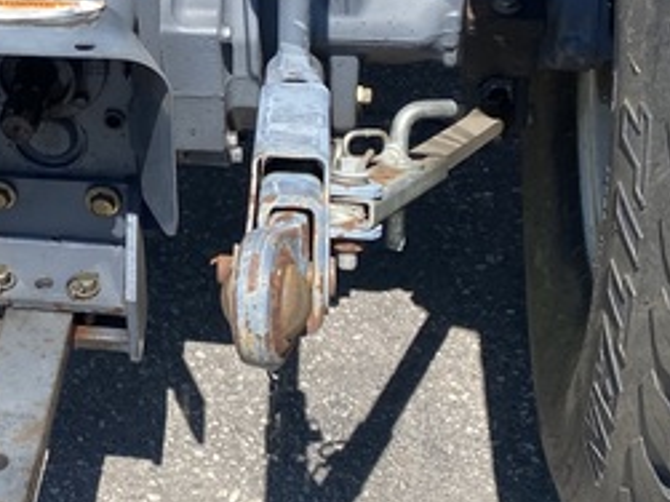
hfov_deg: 22.2
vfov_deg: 17.5
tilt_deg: -30.2
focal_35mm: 83
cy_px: 40
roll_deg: +3.0
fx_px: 1606
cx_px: -83
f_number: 1.8
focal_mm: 4.25
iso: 32
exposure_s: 1/1082
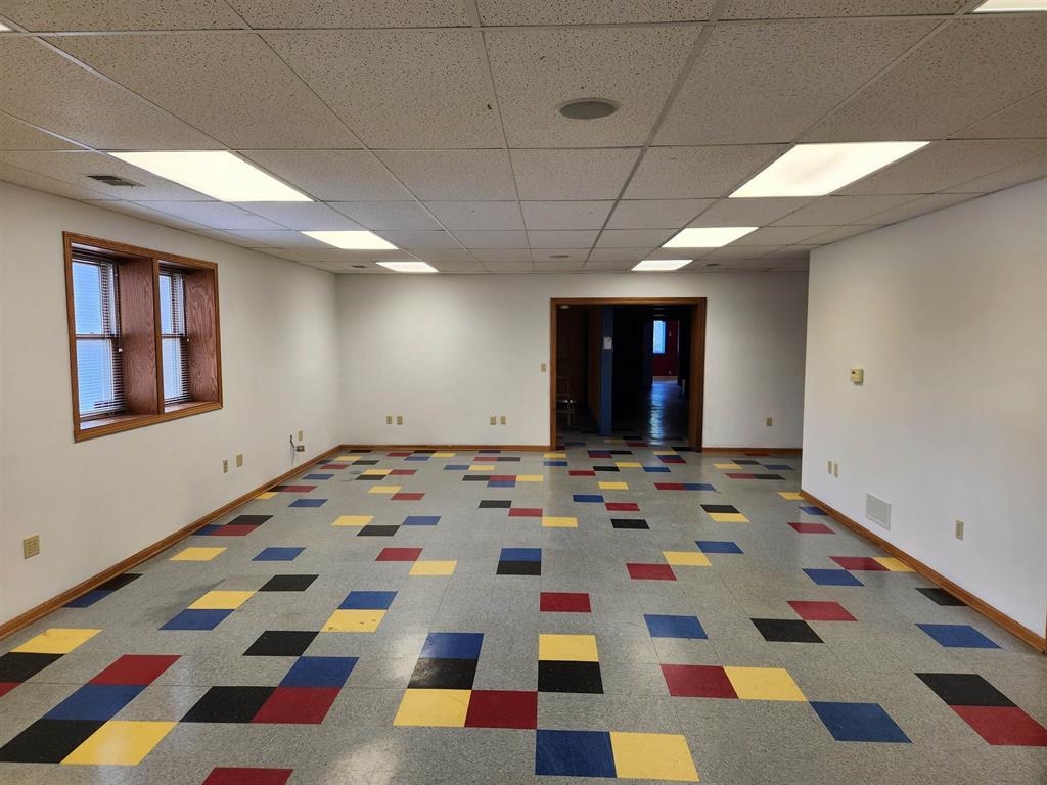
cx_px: 524
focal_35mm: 23
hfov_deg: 73.9
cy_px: 392
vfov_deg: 58.9
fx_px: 696
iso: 50
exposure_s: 1/120
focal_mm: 5.4
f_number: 1.8
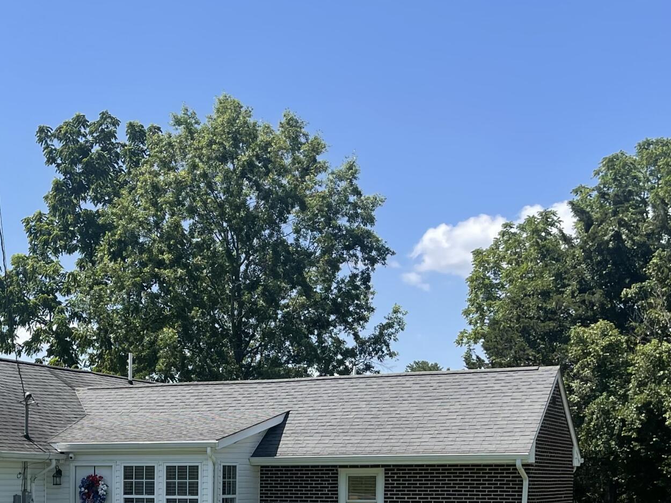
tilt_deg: -3.7
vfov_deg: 23.1
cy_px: 541
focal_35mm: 60
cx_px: 58
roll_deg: -0.6
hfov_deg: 30.6
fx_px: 1163
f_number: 1.6
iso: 32
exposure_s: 1/2488
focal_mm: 5.1
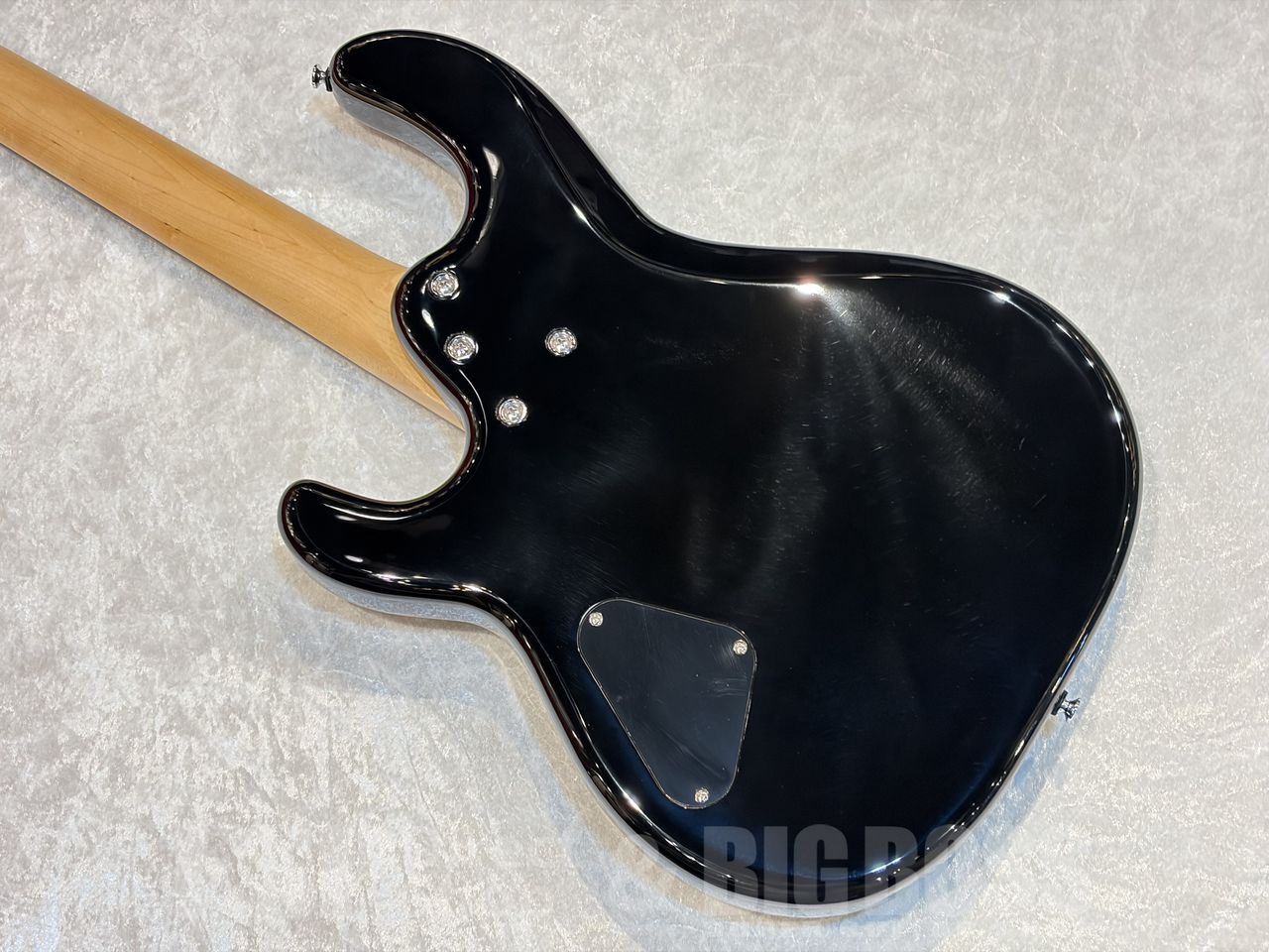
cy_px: 476
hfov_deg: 36.8
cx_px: 634
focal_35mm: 52
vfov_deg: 28.0
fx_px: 1906
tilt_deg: -69.6
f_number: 1.6
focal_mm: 5.96
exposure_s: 1/40
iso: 100
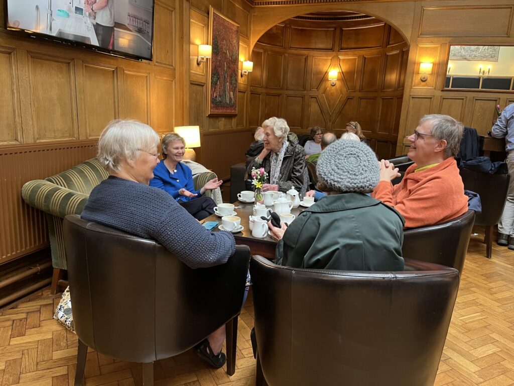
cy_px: 193
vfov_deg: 53.1
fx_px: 386
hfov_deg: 67.3
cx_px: 257
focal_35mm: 26
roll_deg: -2.4
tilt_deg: -12.6
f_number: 1.6
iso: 250
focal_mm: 5.1
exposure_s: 1/50
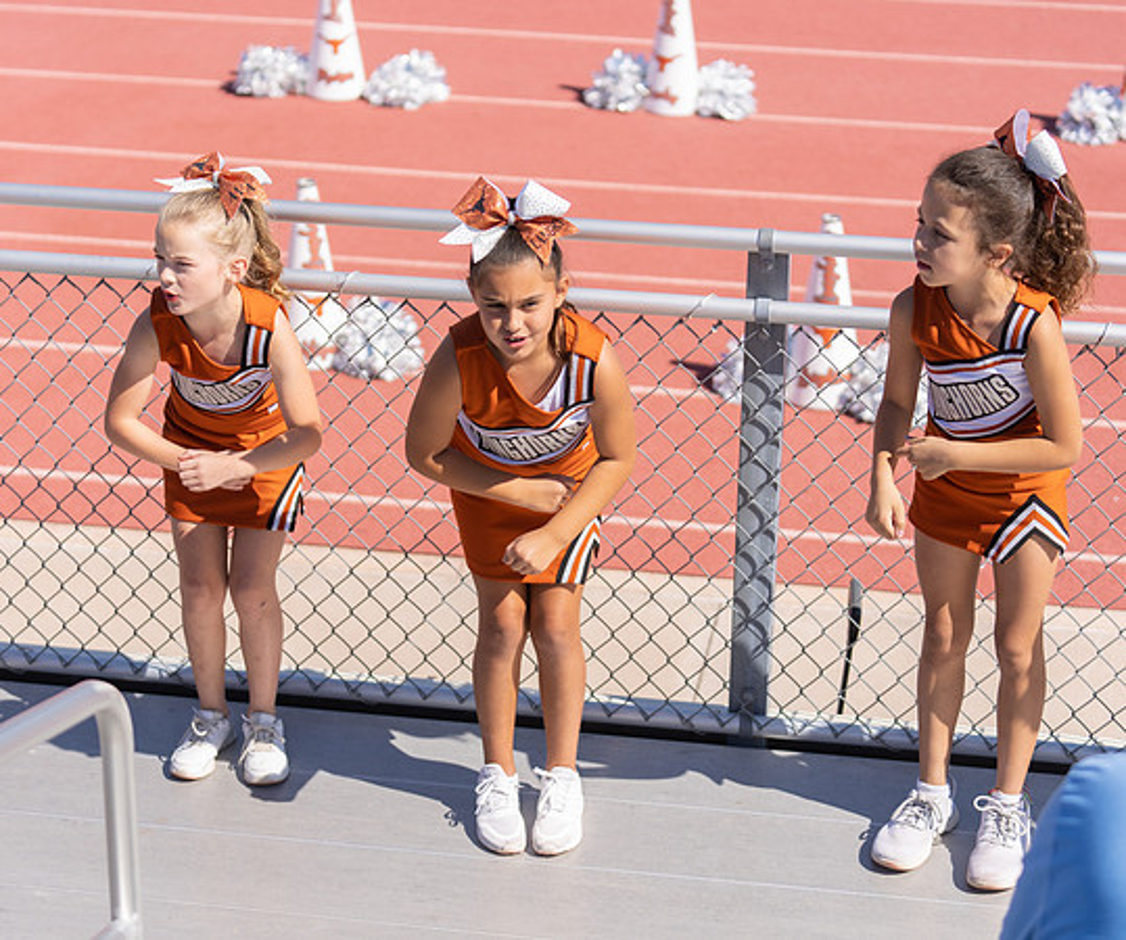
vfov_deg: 18.4
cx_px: 496
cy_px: 488
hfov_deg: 22.0
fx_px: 2900
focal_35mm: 86
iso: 100
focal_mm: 70
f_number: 2.8
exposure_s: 1/2000
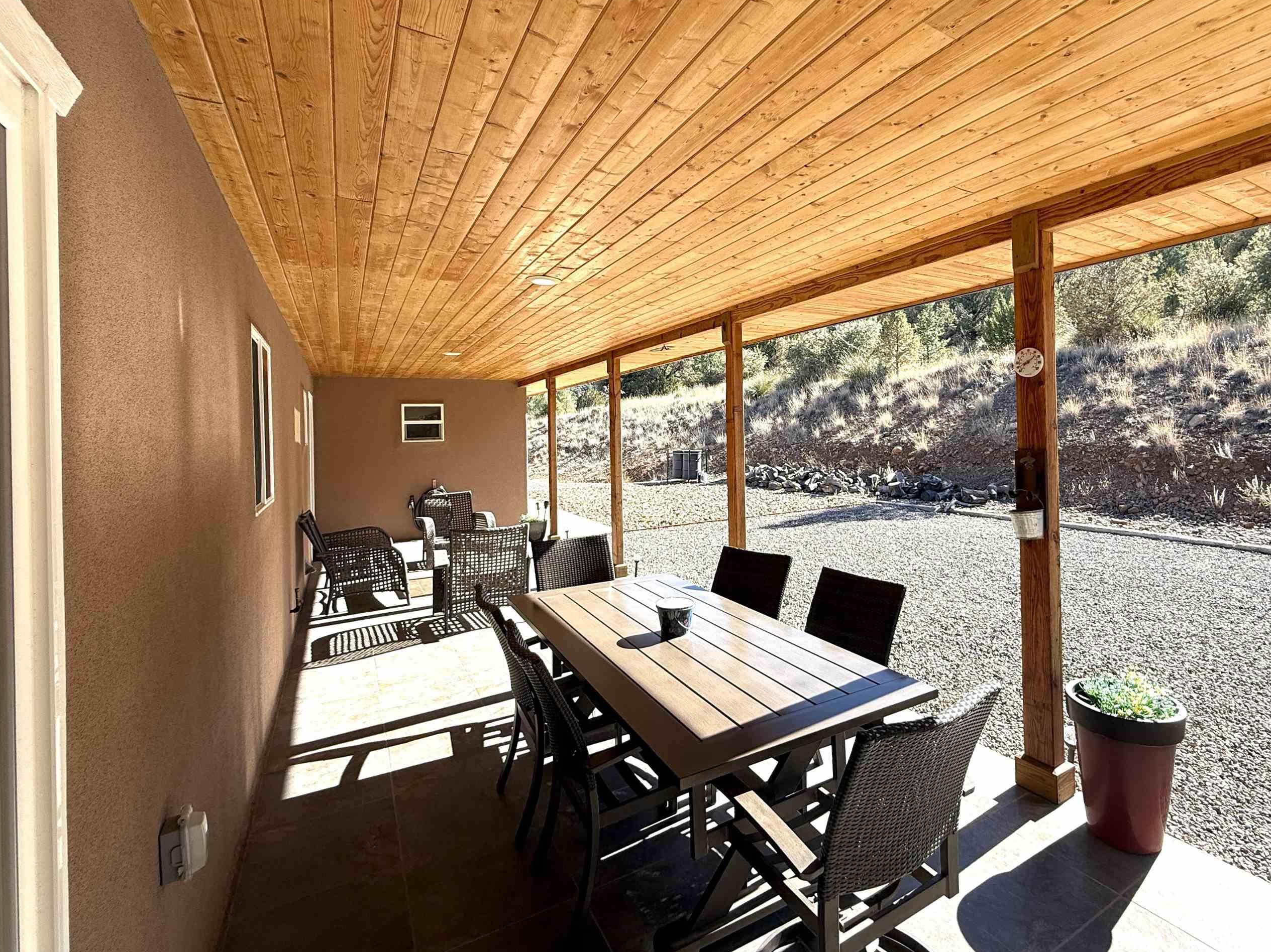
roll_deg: +0.7
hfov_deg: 90.4
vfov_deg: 74.5
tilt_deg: +0.7
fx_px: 624
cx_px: 732
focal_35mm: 17
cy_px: 427
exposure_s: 1/625
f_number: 2.2
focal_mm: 2.22
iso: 50
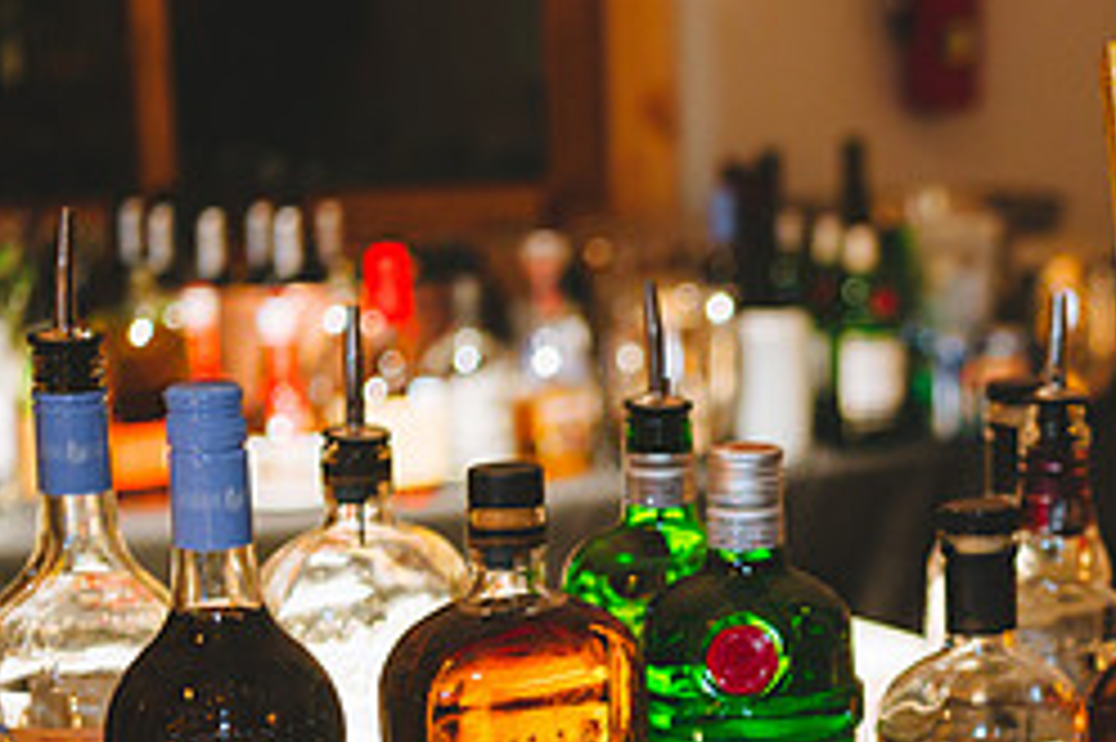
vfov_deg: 13.2
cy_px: 679
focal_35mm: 103
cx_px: 1040
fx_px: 3191
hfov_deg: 19.4
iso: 2500
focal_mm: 44
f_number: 2.8
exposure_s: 1/20
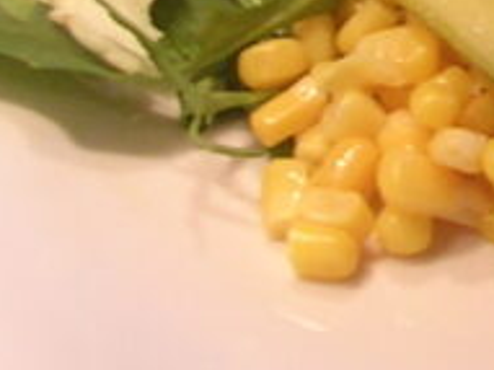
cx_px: 903
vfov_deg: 7.1
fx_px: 2909
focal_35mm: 204
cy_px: -290
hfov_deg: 9.2
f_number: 2.8
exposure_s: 1/33.9
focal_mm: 5.8
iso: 100
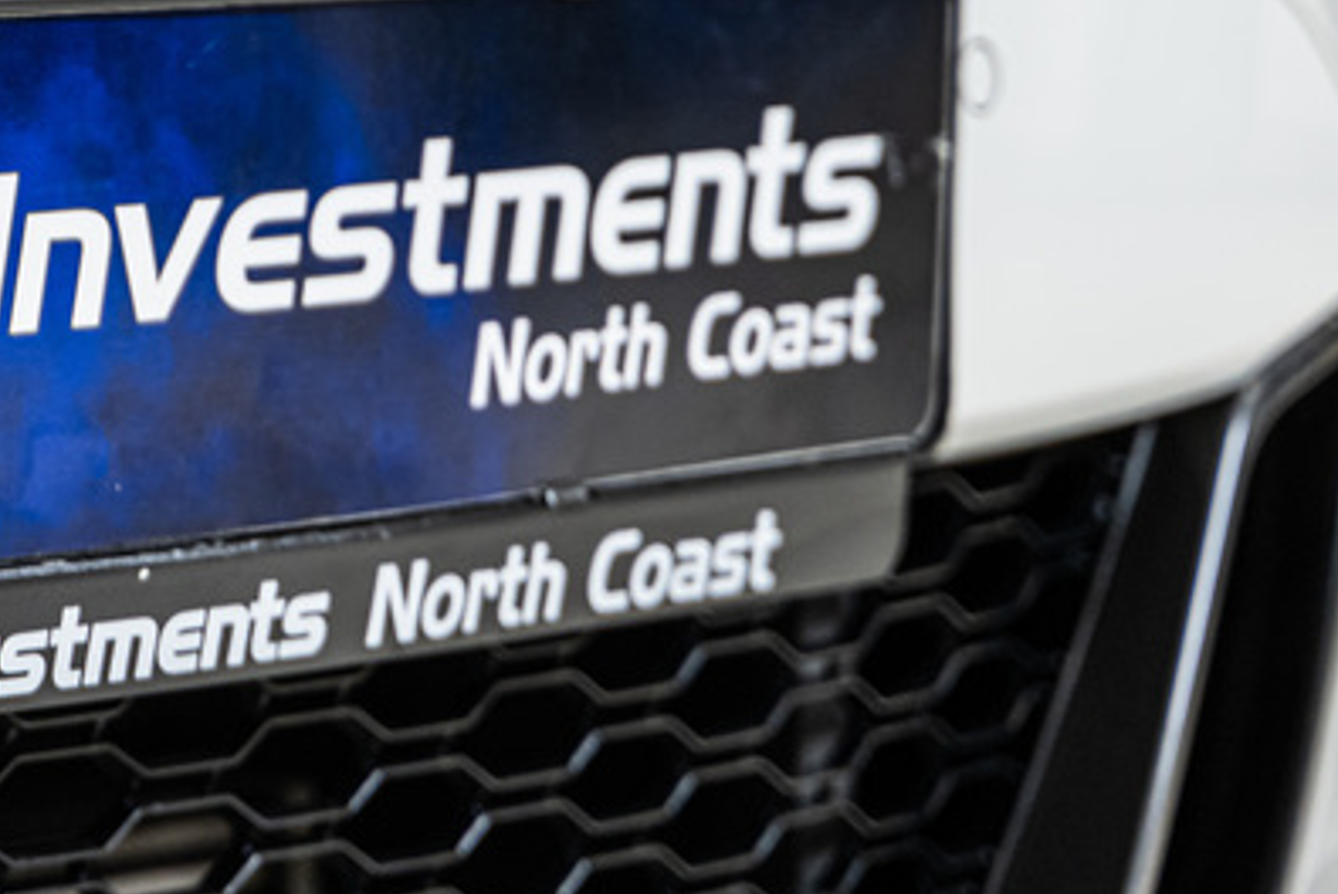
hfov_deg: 10.5
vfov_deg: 7.0
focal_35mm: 194
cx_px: -151
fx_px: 7215
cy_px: -186
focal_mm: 75
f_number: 2.8
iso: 640
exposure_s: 1/160
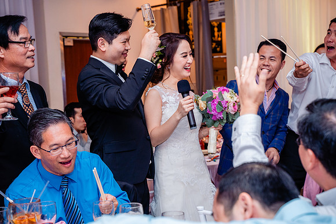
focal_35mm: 57
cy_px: 112
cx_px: 168
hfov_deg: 35.0
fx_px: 532
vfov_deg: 23.8
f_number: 4.5
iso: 1600
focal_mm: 57
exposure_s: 1/125
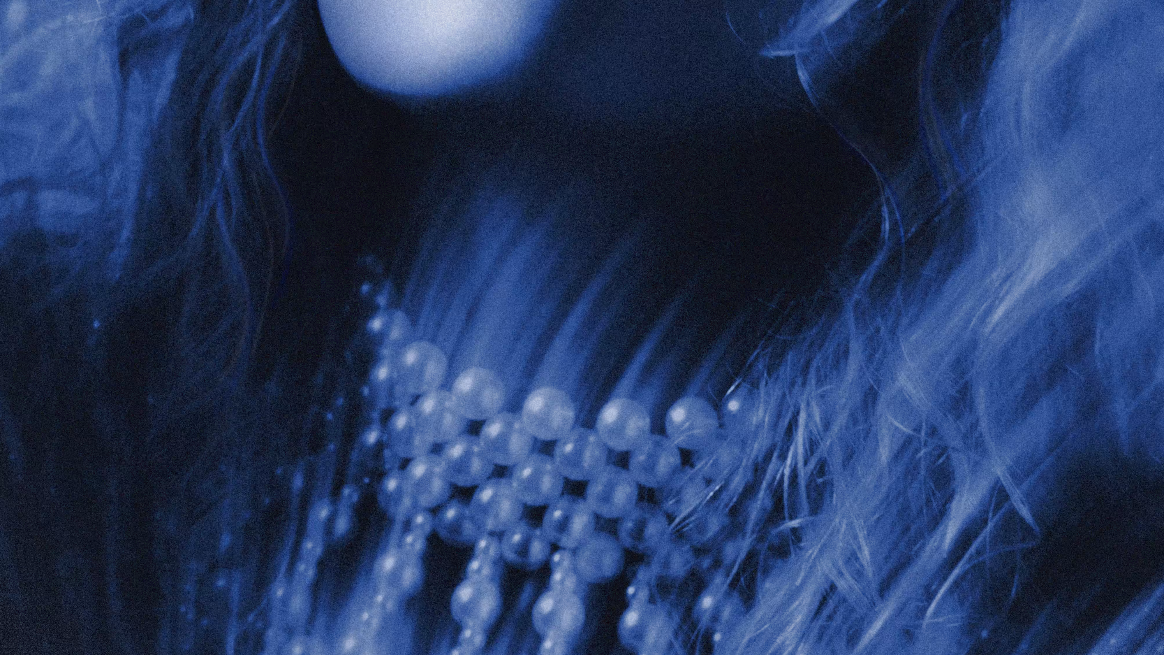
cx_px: 582
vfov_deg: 10.2
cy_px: 109
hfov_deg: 18.2
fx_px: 3642
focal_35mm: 118
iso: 320
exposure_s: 1/100
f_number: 5.6
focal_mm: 75
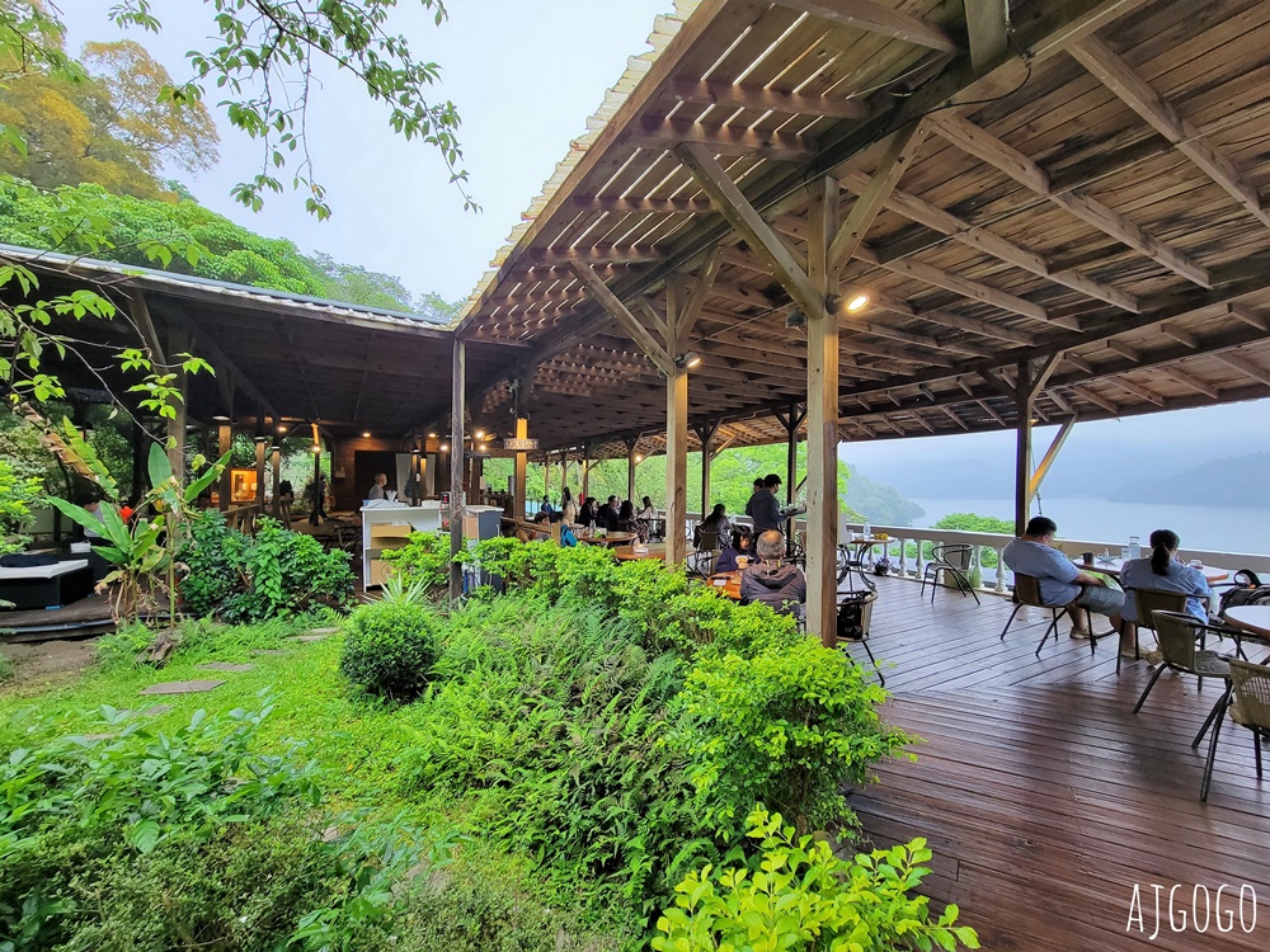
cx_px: 635
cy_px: 476
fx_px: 477
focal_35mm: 13
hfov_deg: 106.2
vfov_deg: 89.9
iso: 125
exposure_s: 1/60
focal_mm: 2.2
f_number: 2.2
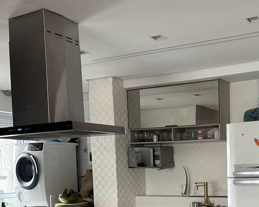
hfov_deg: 37.0
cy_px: 190
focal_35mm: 48
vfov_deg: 30.0
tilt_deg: -2.9
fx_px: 368
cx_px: 220
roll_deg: +0.6
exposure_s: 1/121
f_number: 1.78
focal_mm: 6.86
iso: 200
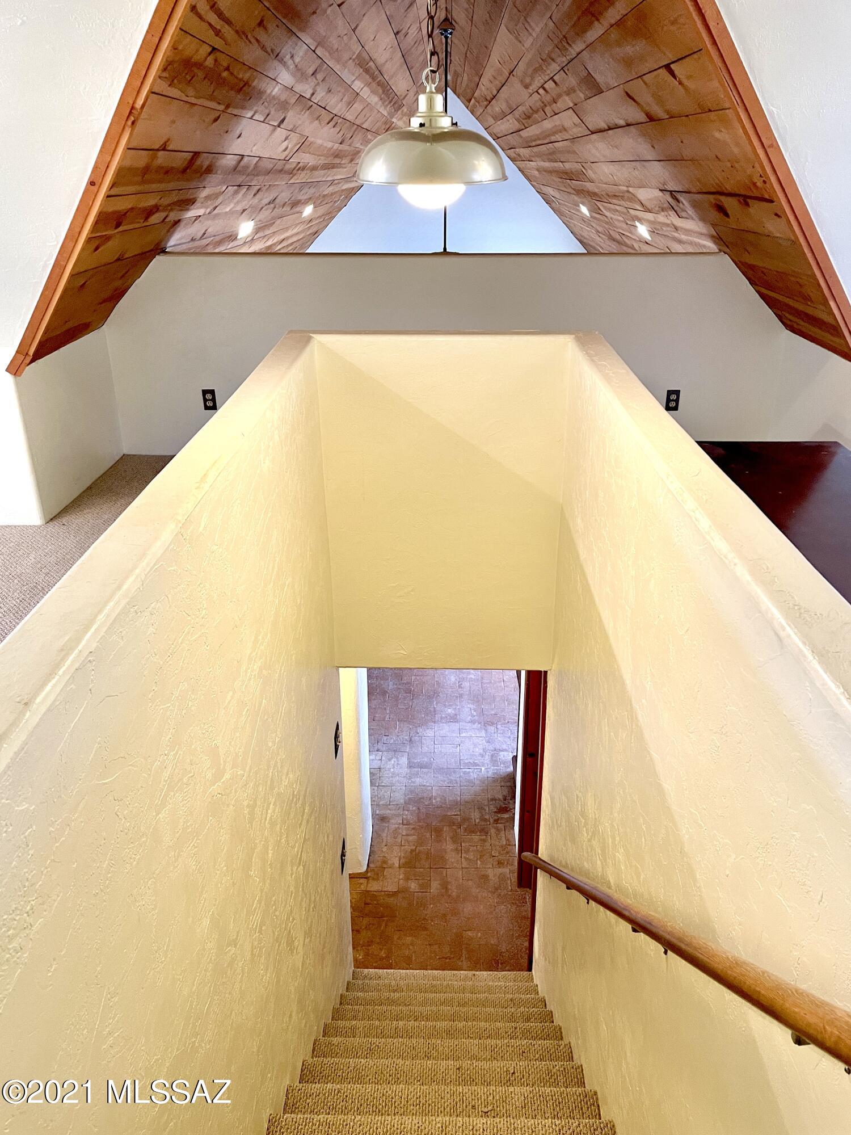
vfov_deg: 67.3
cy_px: 568
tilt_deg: -24.5
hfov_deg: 53.1
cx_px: 426
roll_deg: +0.5
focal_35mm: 26
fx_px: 852
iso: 160
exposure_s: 1/60
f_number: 1.6
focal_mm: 4.2
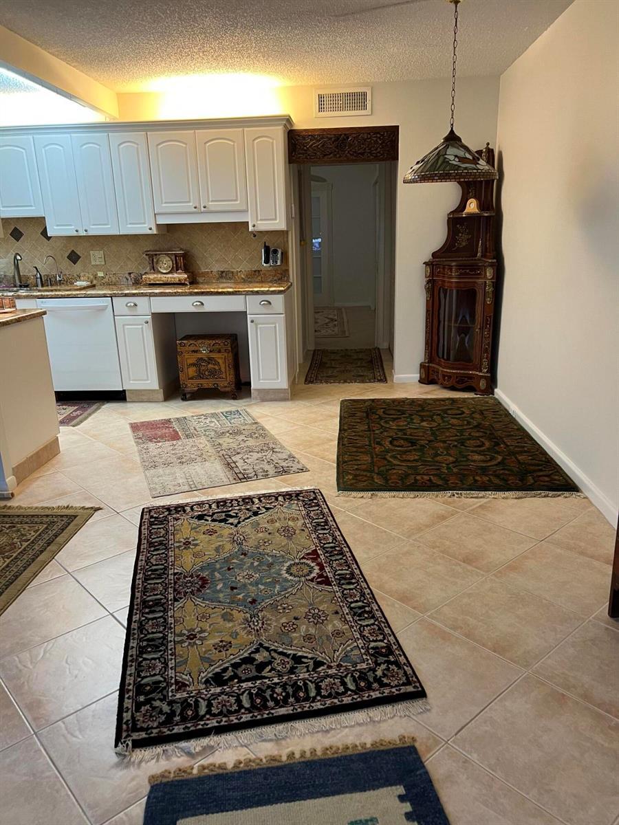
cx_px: 310
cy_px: 412
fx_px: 620
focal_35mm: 26
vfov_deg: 67.3
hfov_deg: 53.1
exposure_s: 1/60
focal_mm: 5.7
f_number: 1.5
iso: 320
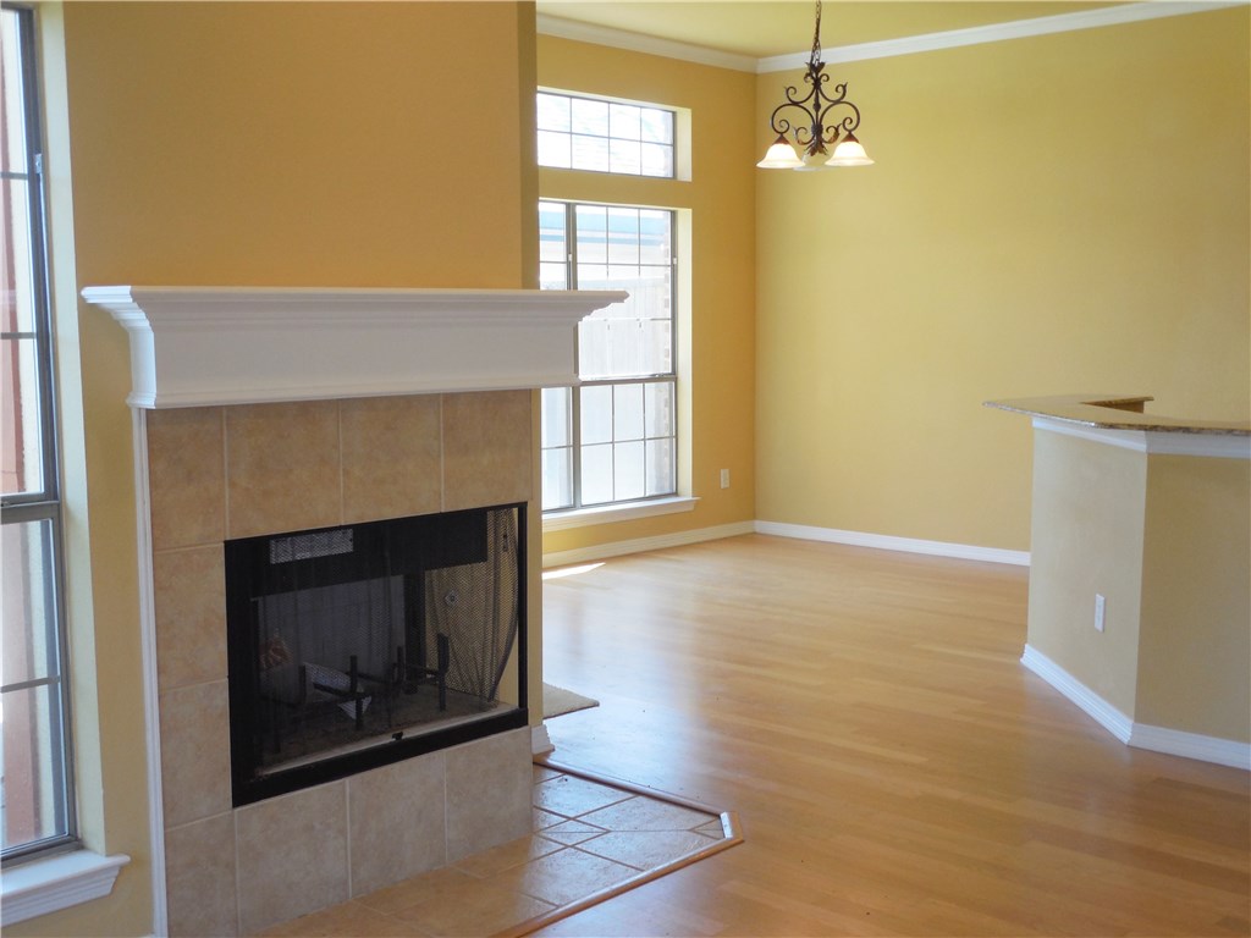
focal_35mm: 39
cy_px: 469
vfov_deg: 36.8
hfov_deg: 47.9
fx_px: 1409
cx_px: 626
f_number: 3.8
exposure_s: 1/30
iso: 160
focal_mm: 7
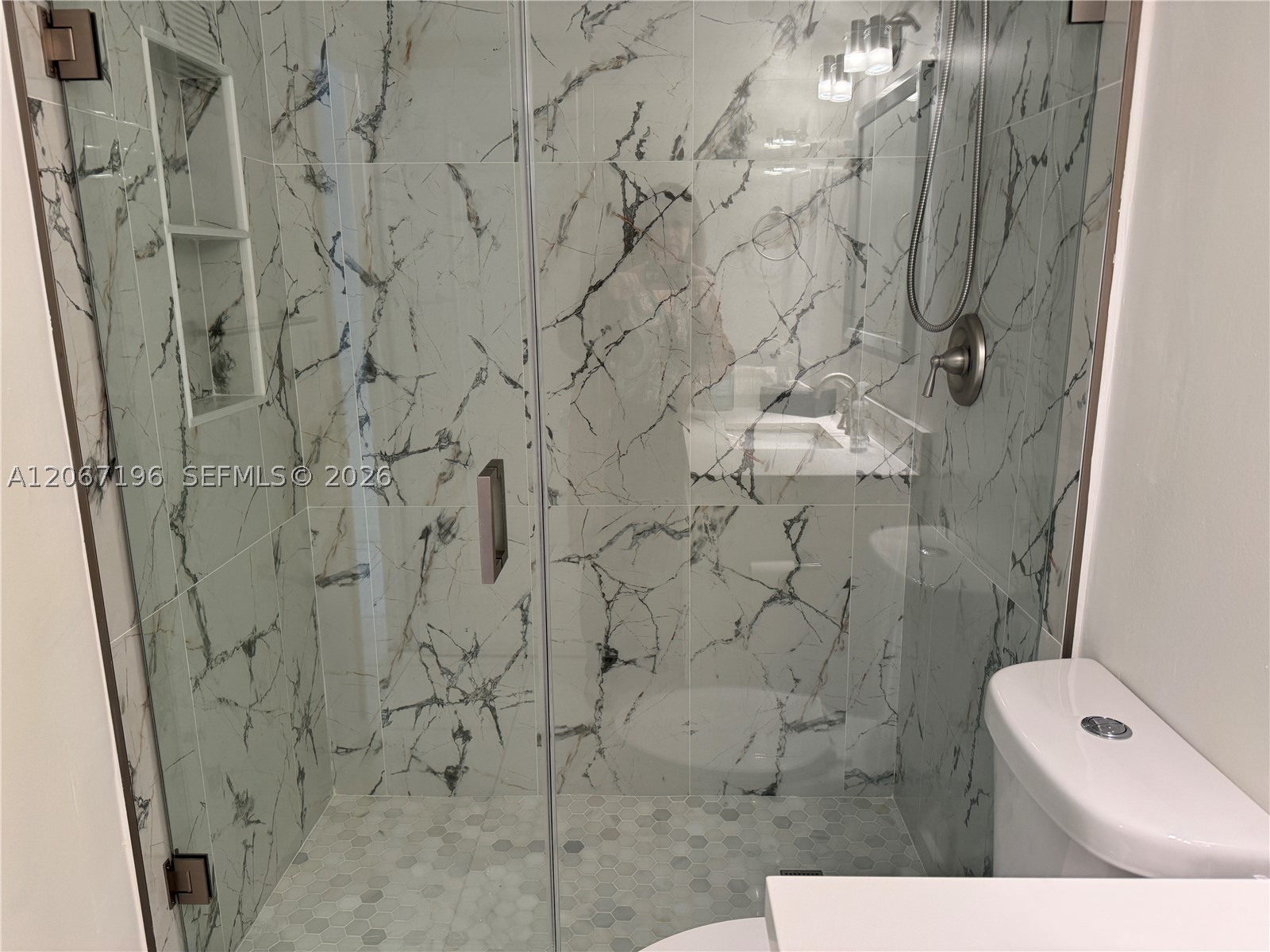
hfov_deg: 71.6
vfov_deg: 56.8
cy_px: 476
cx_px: 635
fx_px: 881
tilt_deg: -13.2
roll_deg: +0.5
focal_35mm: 24
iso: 160
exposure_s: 1/120
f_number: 1.78
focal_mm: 6.76
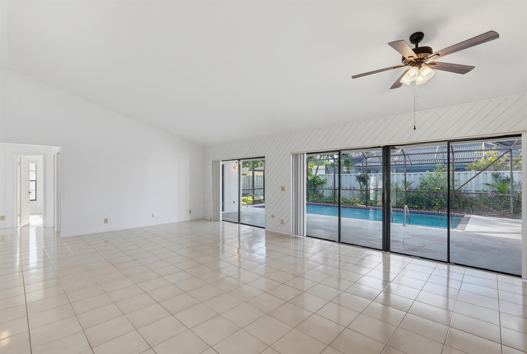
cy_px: 177
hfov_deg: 96.6
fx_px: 235
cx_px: 264
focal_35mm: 16
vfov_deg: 74.0
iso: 800
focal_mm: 16
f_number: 5
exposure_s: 1/100
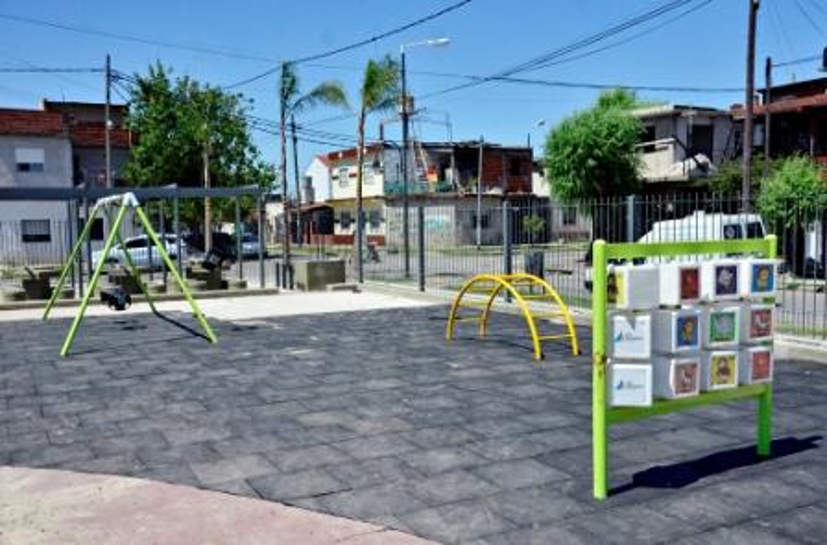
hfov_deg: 57.4
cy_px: 272
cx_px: 414
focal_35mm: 33
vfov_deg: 39.7
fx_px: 755
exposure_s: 1/8000
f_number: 5.6
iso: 1000
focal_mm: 22
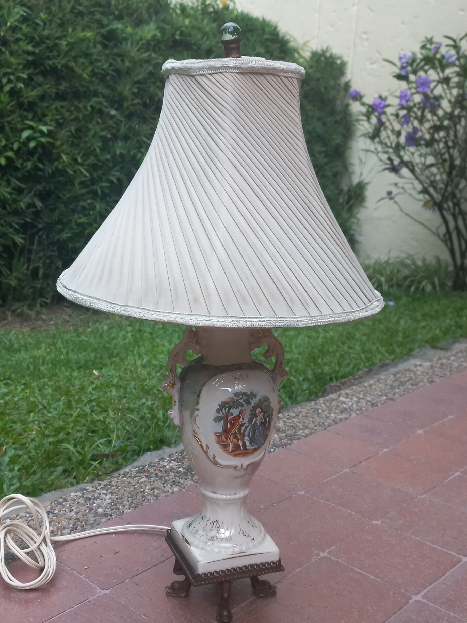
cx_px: 234
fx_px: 450
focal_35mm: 25
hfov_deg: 54.9
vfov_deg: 69.4
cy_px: 312
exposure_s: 1/50
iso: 80
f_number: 1.8
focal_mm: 4.6
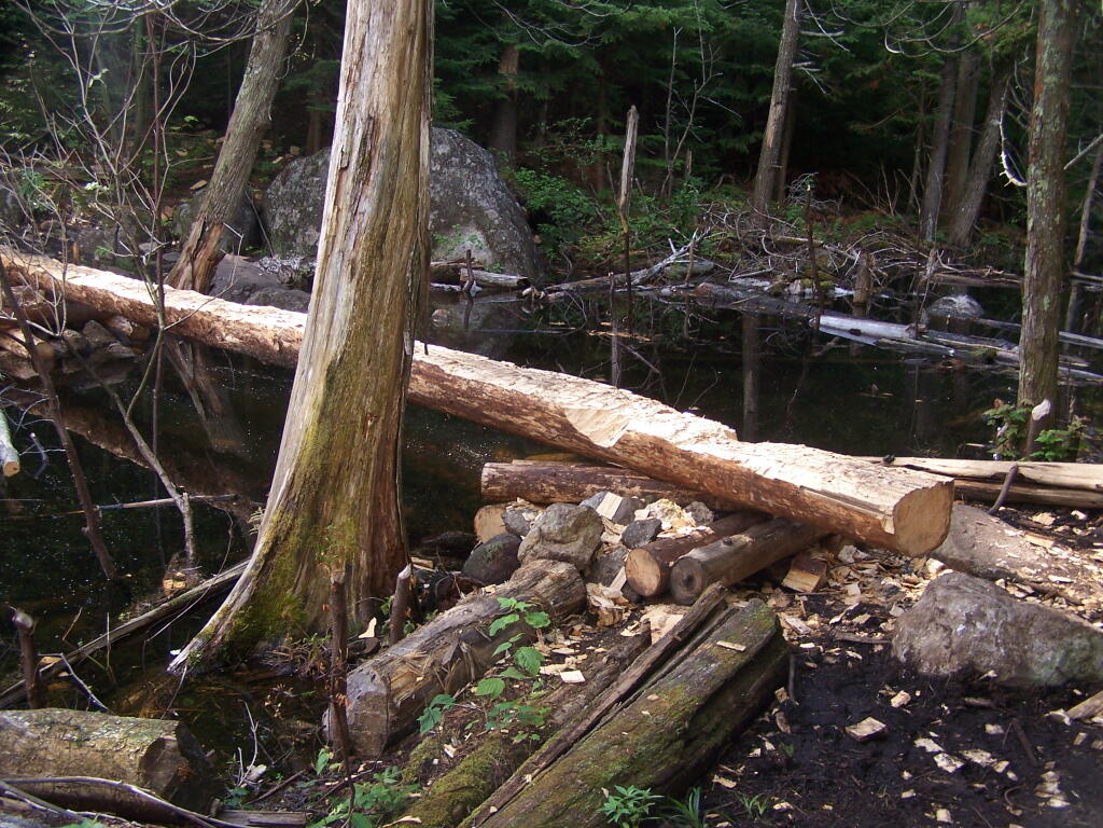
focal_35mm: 38
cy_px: 414
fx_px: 1211
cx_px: 552
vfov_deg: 37.7
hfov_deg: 49.0
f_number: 2.8
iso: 80
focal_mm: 6.3
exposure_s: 1/100
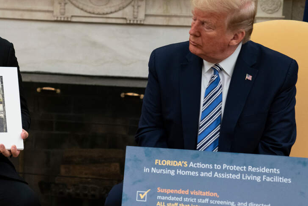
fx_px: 915
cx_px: 68
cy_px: 104
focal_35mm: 107
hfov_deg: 18.9
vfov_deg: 12.8
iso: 2000
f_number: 2.8
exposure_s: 1/320
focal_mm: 65
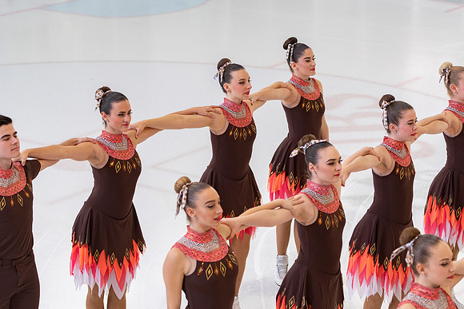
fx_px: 1354
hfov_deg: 19.5
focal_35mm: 105
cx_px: 232
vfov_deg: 13.0
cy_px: 154
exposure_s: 1/200
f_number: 3.5
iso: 640
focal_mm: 70
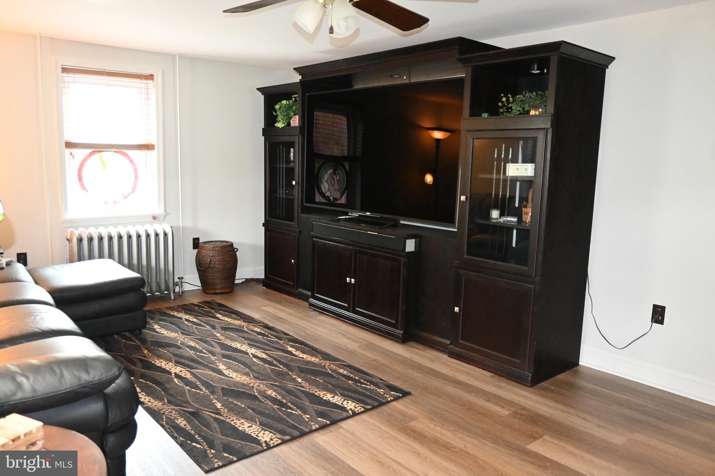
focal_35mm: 28
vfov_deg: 46.8
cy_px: 238
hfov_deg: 65.9
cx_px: 358
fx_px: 551
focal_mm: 18.5
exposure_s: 1/60
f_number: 3.8
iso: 5600
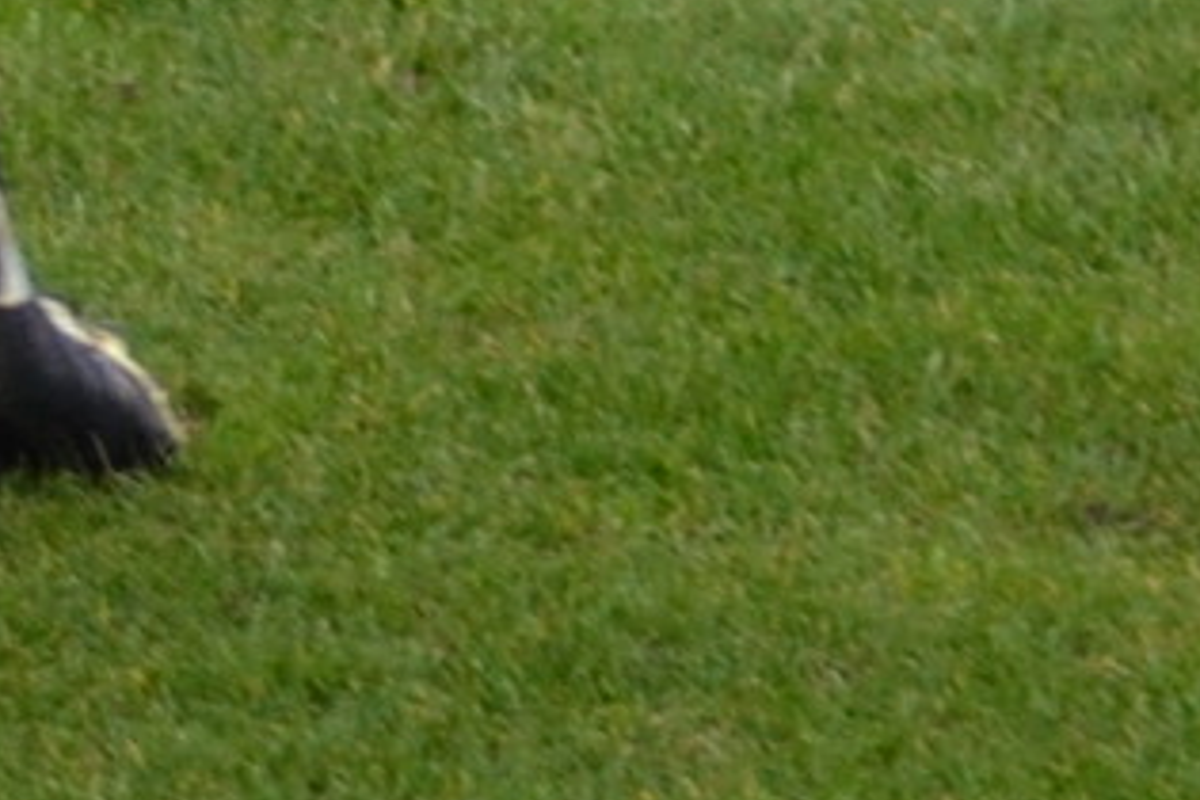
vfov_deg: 1.4
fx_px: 32897
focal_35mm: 987
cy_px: -998
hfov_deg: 2.1
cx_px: -1840
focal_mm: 90
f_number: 4
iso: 800
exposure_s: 1/500
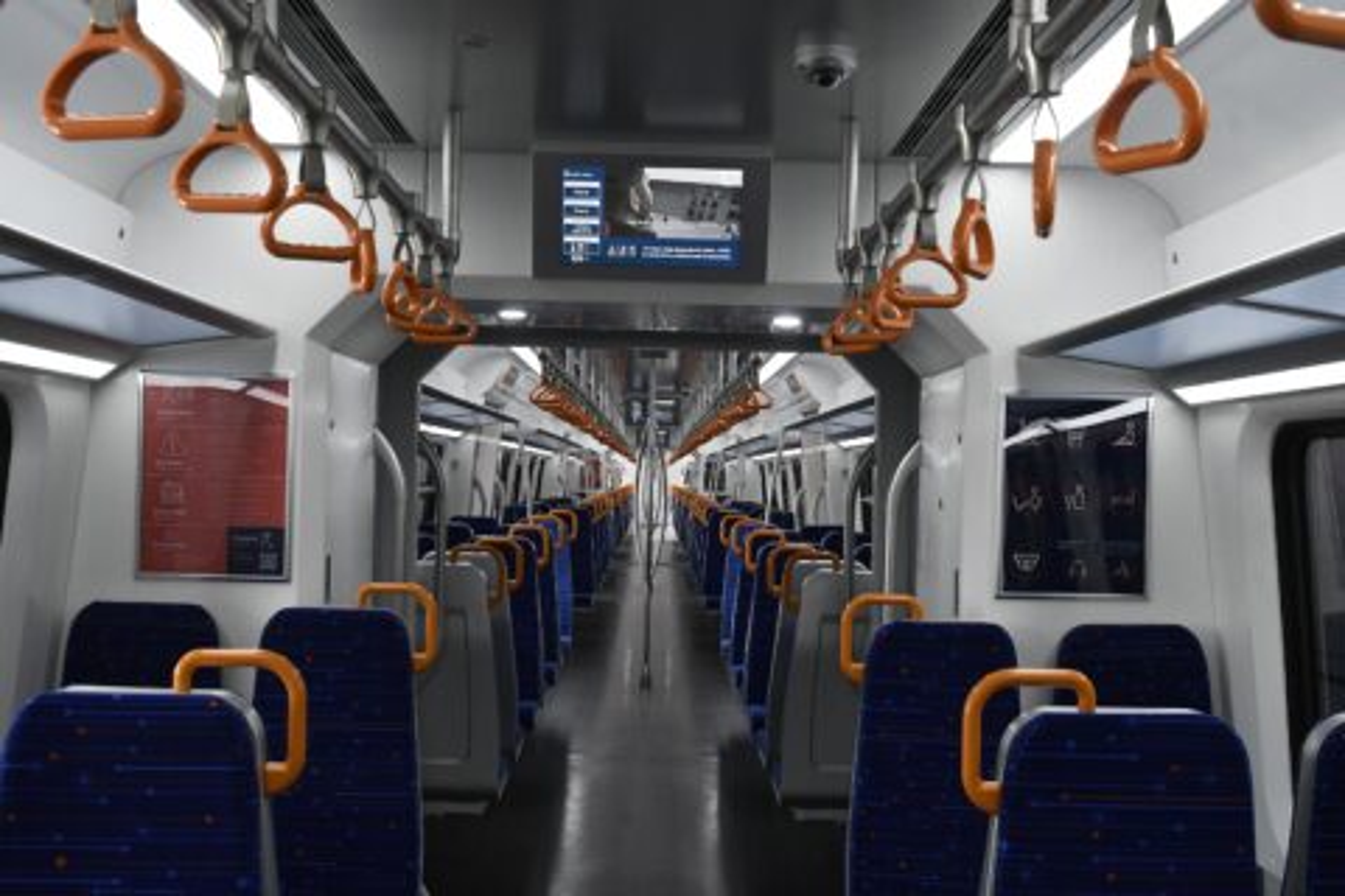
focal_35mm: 48
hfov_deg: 41.1
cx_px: 672
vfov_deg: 28.1
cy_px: 448
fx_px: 1793
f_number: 10
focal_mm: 32
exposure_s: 1/100
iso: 2000
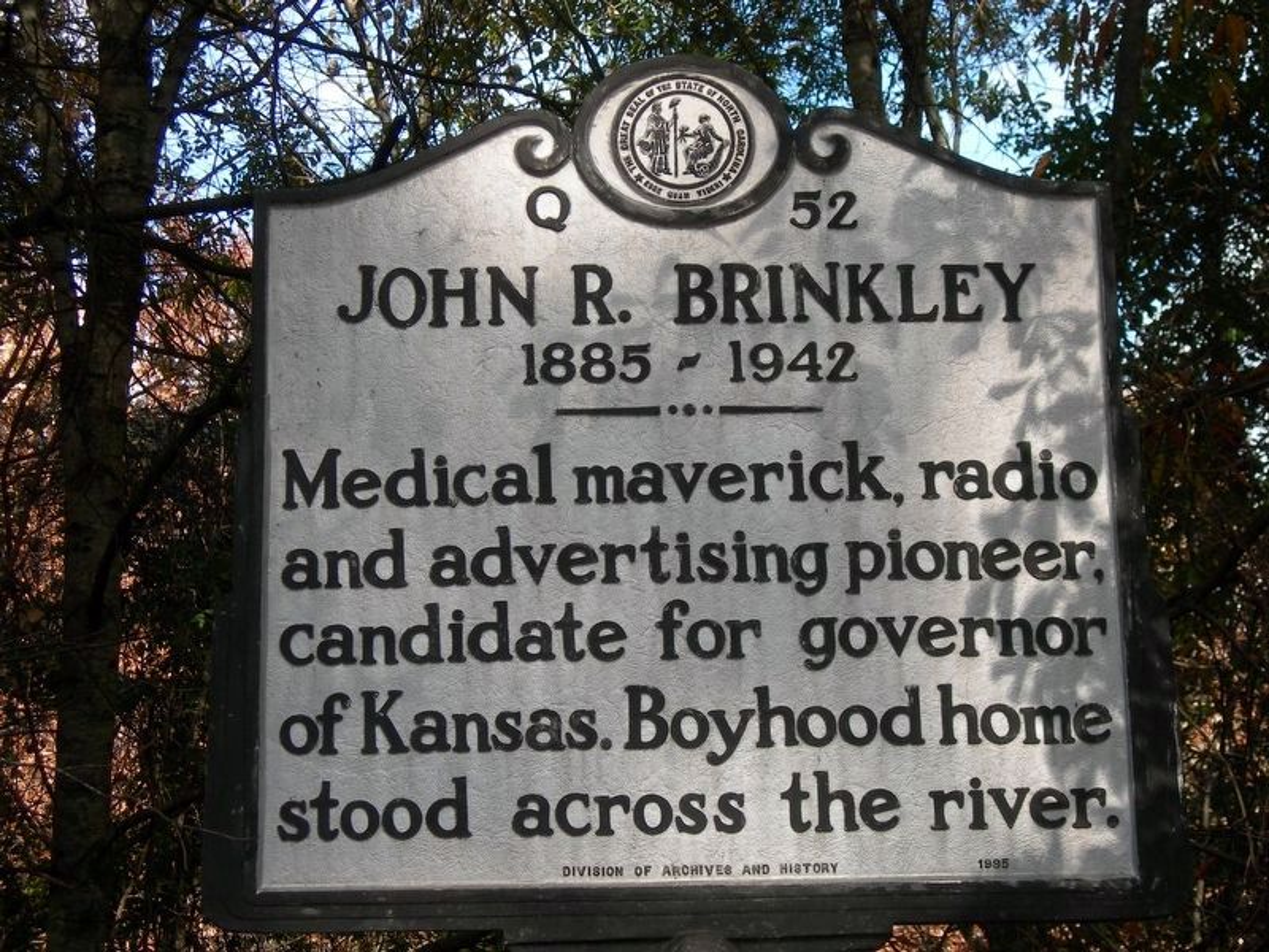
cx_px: 634
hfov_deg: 23.8
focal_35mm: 82
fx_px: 3006
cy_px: 476
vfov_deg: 18.0
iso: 50
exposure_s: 1/124
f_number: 4
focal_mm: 17
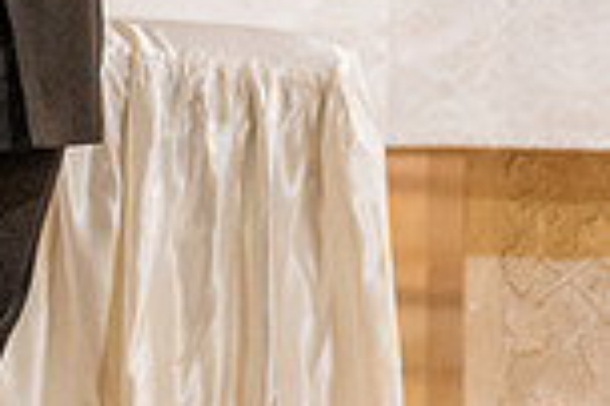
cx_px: -317
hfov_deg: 2.1
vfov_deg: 1.4
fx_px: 16486
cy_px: -354
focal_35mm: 974
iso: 2000
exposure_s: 1/160
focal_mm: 200
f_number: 2.8
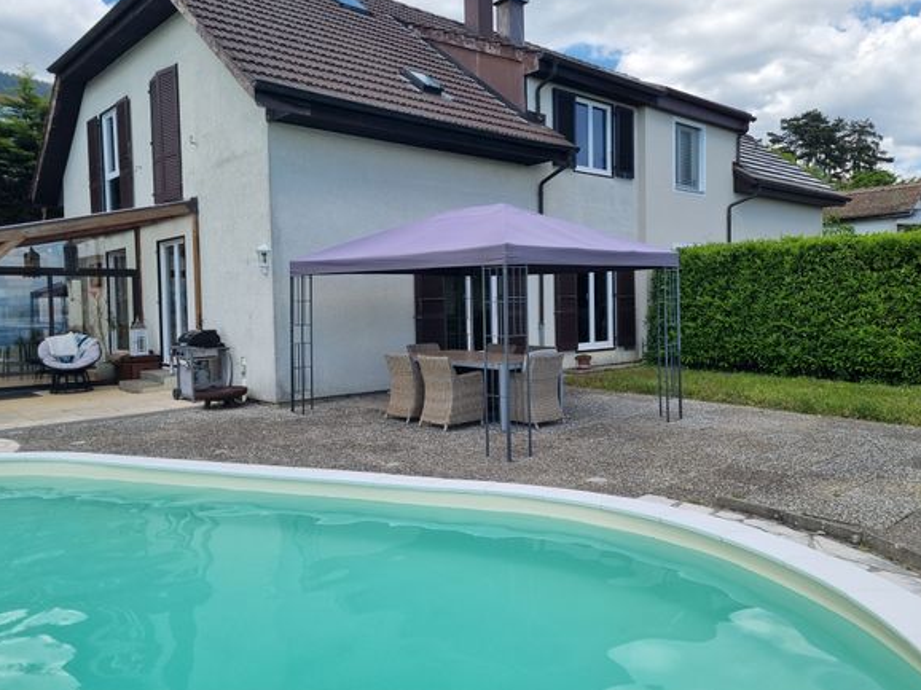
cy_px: 333
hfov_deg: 65.3
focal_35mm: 27
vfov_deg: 51.3
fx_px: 718
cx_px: 470
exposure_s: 1/1908
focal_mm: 5.4
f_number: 1.8
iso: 50
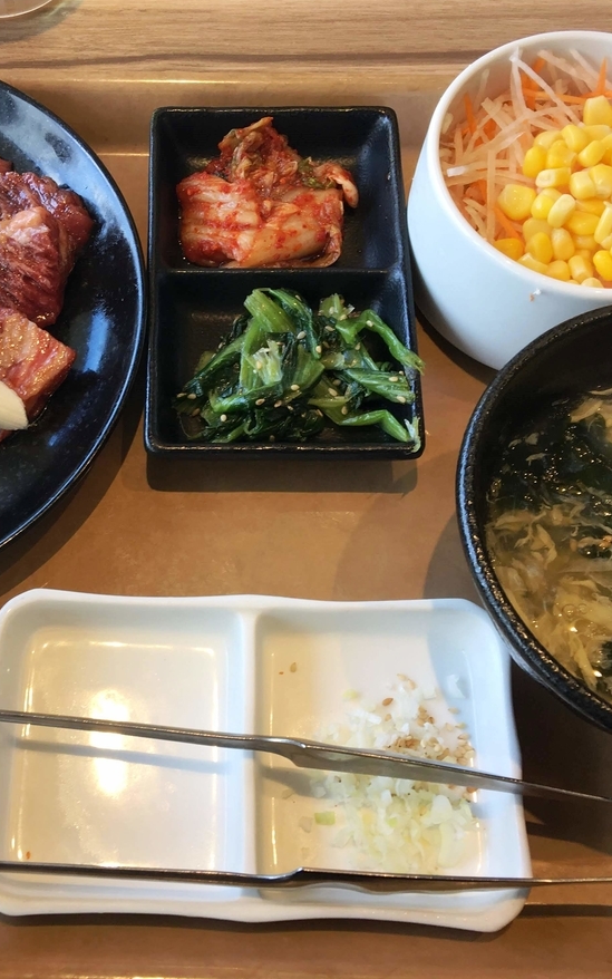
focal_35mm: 42
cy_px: 478
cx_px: 177
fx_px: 1120
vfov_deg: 47.2
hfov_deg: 30.2
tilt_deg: -65.7
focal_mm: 4.15
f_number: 2.2
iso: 25
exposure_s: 1/60
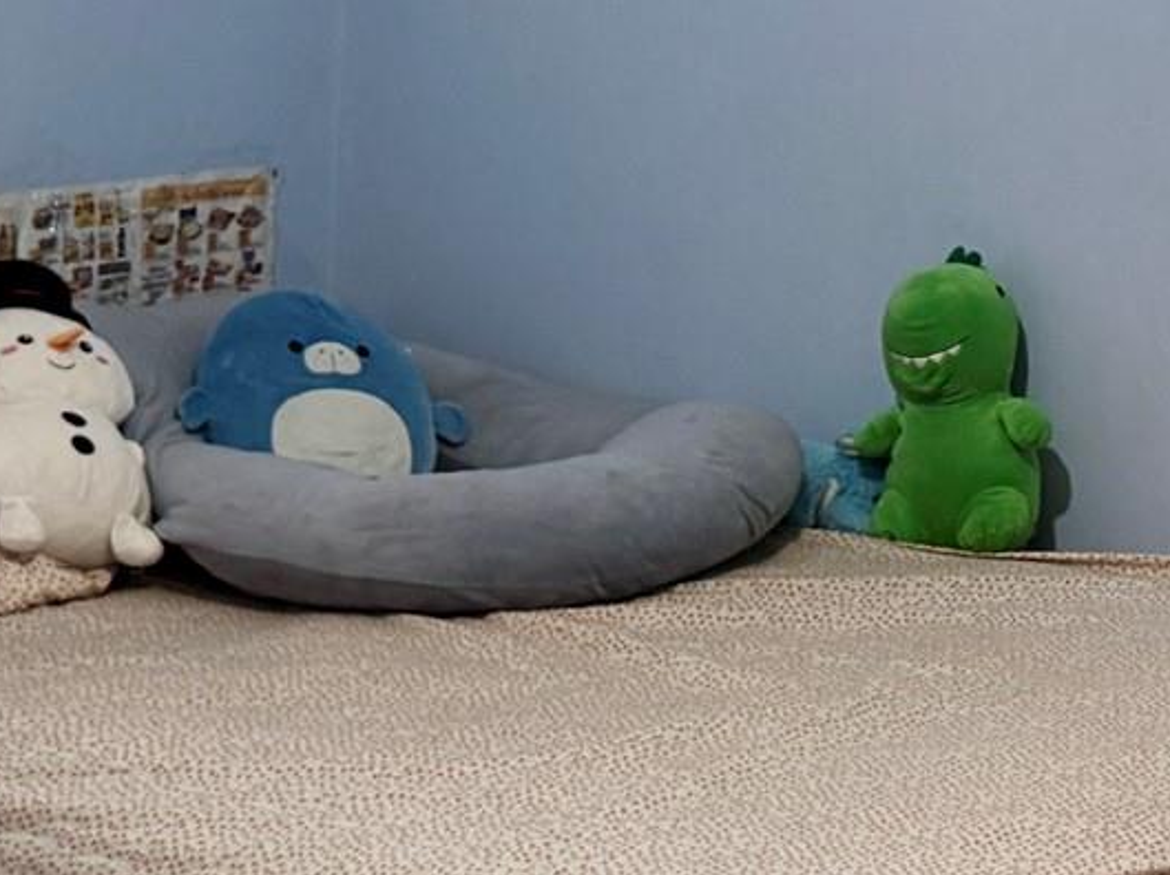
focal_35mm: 93
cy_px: -179
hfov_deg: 20.8
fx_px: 3141
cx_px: 960
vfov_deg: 15.3
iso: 320
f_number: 1.78
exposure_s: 1/60
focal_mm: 6.76
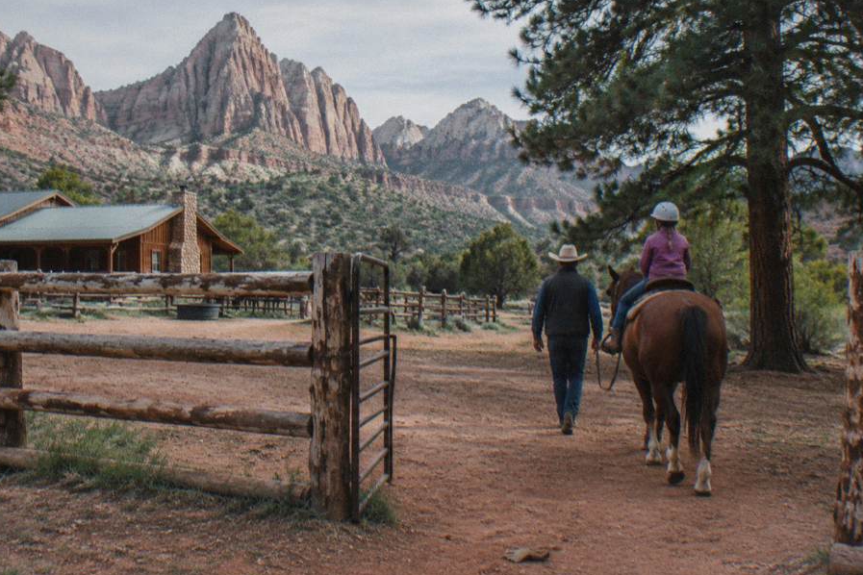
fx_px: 1870
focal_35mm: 78
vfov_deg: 17.5
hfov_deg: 26.0
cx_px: 469
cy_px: 301
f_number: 4.5
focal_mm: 70
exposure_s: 1/1600
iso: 500
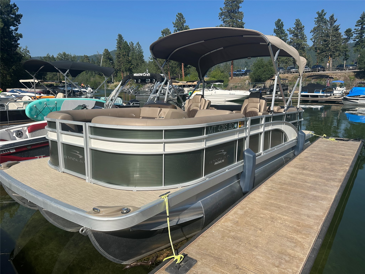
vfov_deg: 56.8
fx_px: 253
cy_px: 137
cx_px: 182
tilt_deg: -11.3
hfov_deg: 71.6
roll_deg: +0.5
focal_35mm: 24
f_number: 1.78
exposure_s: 1/5525
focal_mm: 6.86
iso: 80
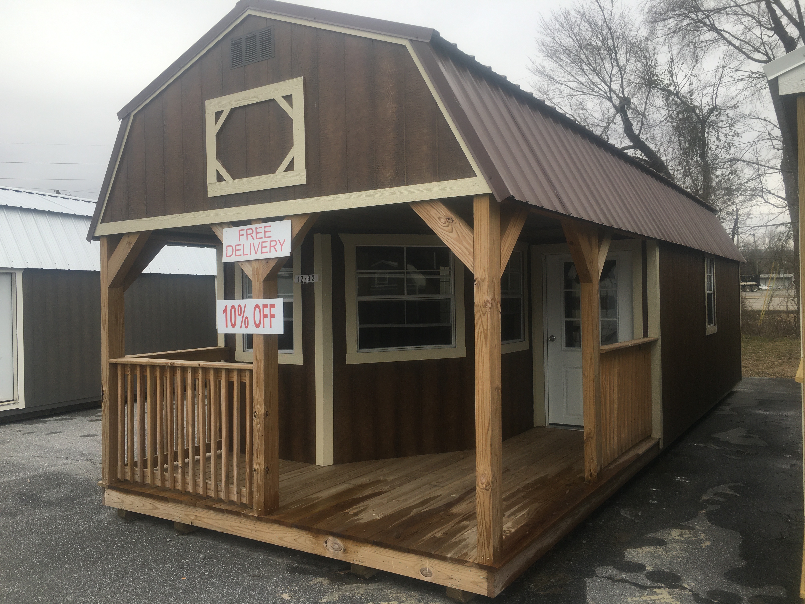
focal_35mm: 29
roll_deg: +1.3
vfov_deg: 48.2
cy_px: 302
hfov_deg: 61.7
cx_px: 402
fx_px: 674
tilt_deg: +0.7
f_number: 2.2
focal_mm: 4.15
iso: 25
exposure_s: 1/605
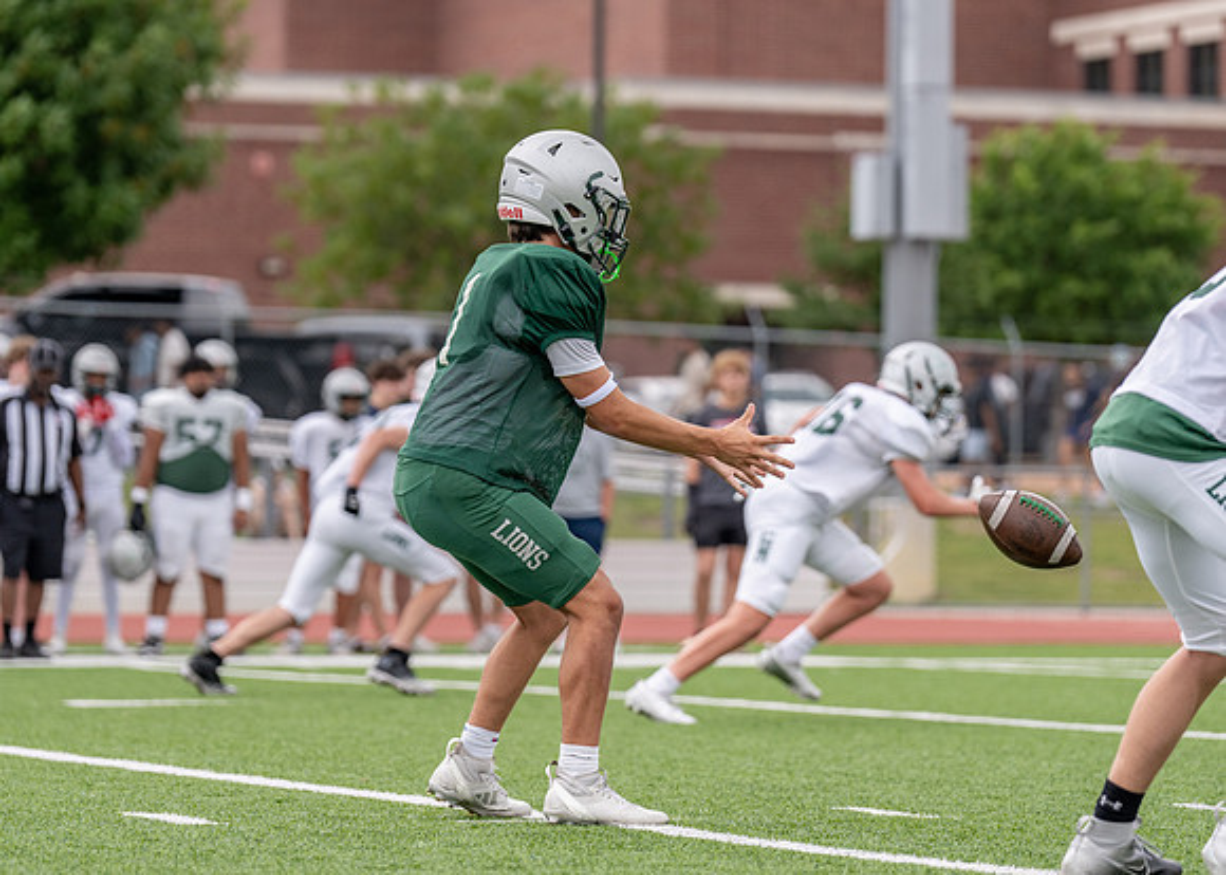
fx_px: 5927
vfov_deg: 8.4
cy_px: 393
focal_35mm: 170
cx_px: 581
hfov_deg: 11.8
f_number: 2.8
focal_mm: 135
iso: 250
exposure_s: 1/2500
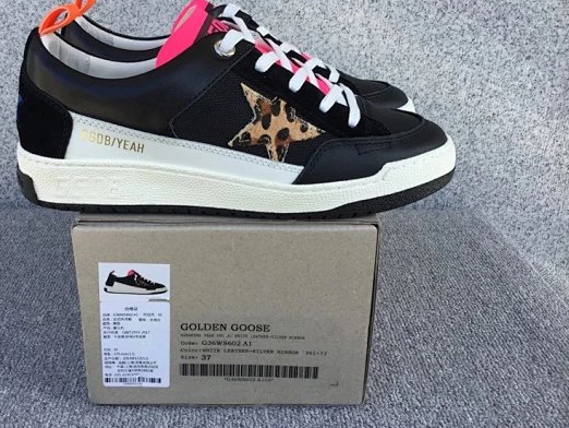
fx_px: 625
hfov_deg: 48.7
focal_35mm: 38
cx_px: 228
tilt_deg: -21.3
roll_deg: +0.5
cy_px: 182
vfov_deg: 37.7
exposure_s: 1/289
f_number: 2.4
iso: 25
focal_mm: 3.3
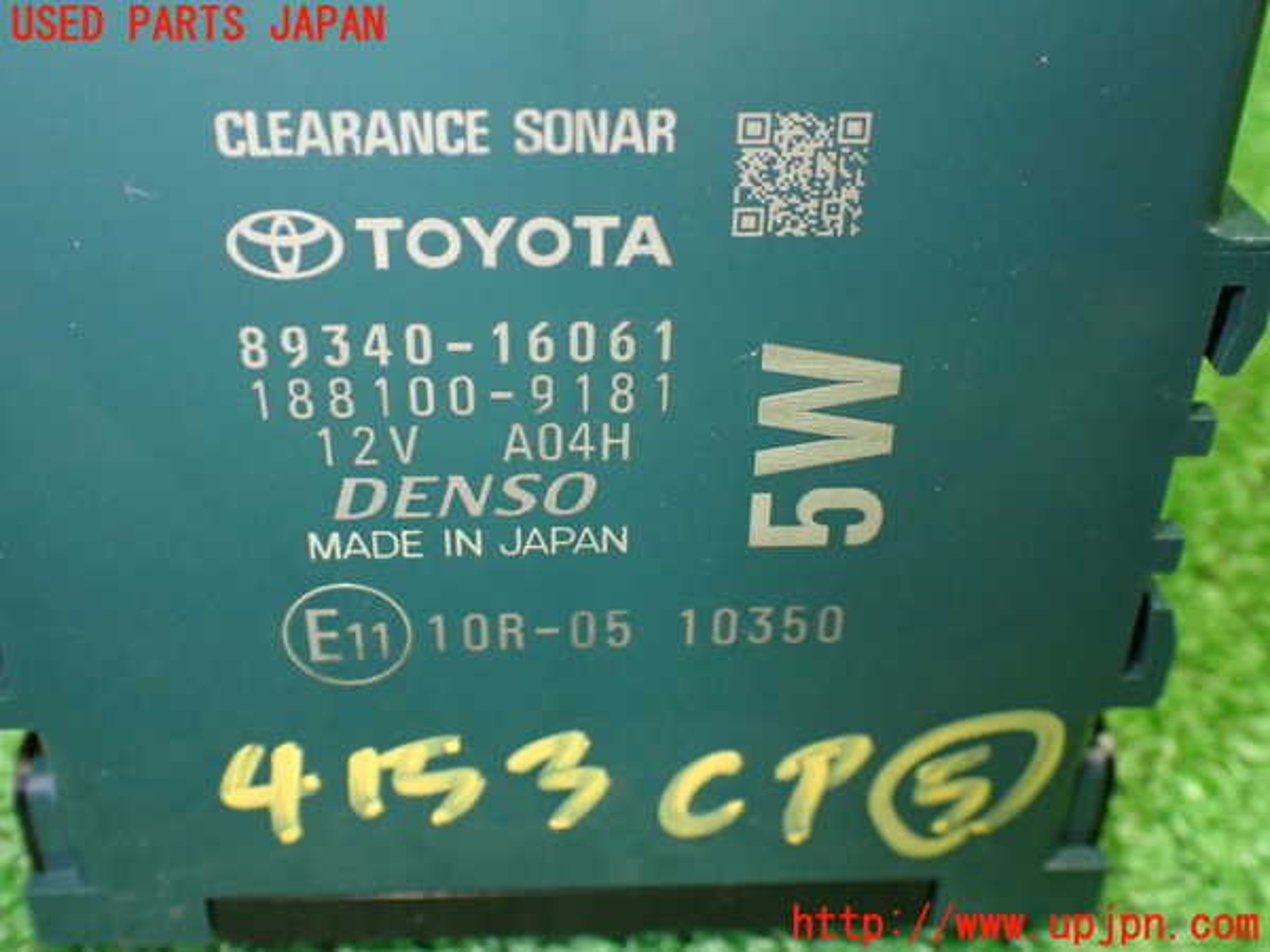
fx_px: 1504
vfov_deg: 35.1
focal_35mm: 41
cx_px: 635
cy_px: 476
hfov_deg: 45.8
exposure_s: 1/80
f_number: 2.8
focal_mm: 7.31
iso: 800
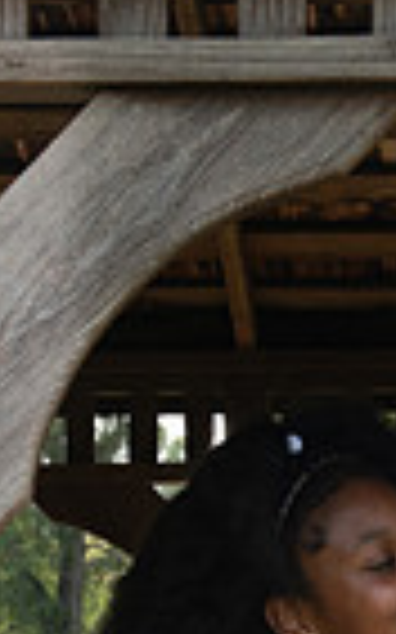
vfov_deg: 11.5
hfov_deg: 7.2
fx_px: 3094
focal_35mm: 179
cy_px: 728
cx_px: 544
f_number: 6.3
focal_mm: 53
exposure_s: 1/1600
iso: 800
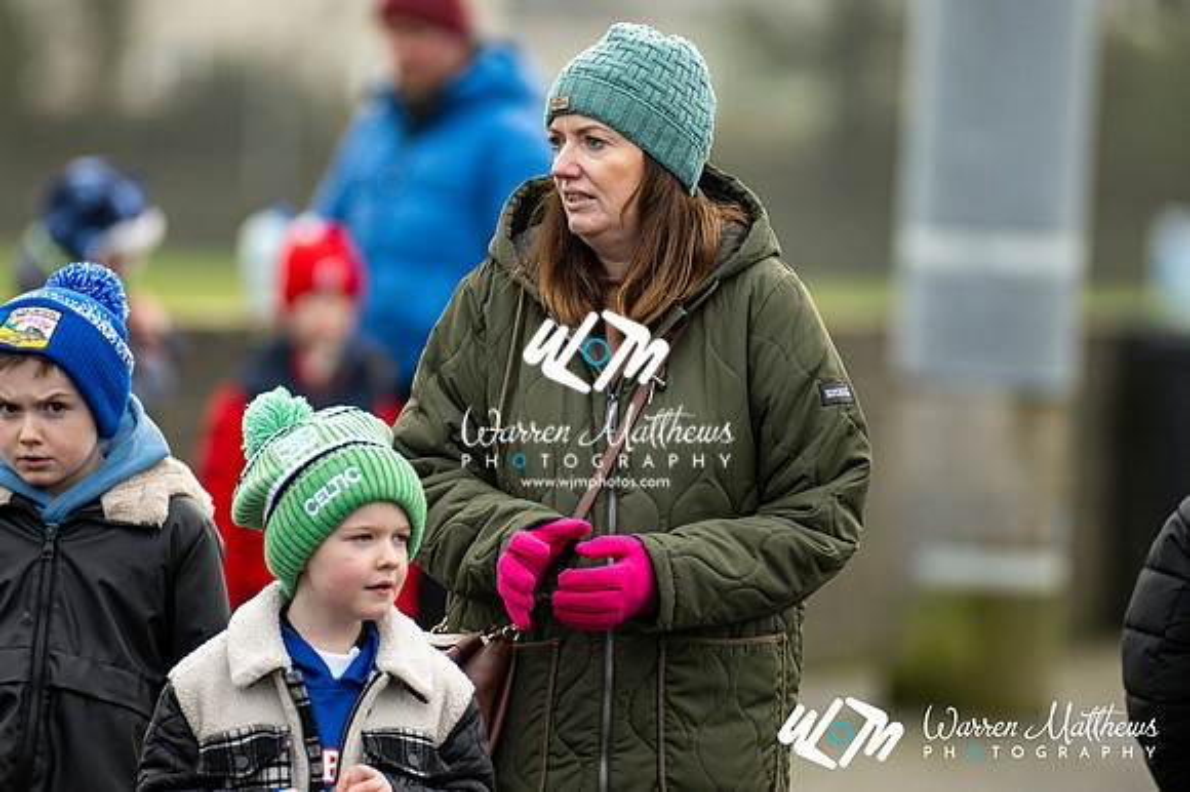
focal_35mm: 375
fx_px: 12388
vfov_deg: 3.7
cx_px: 595
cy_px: 396
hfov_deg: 5.5
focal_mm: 250
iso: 720
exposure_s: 1/1600
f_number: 2.8
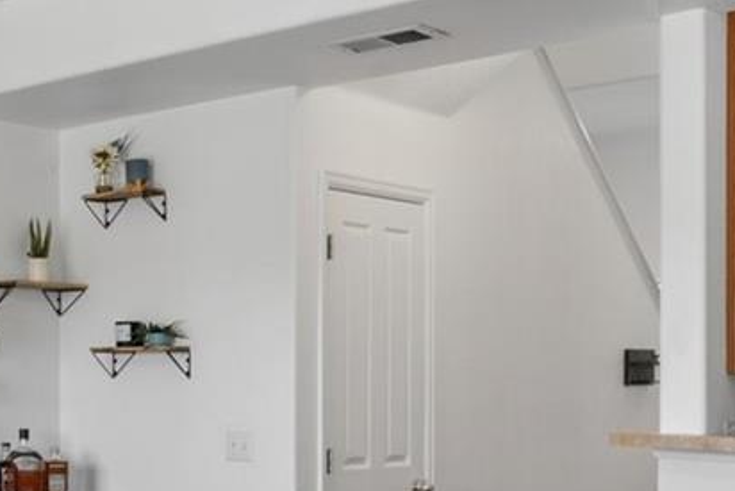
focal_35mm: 66
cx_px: -225
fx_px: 1348
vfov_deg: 20.4
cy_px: 407
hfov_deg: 26.0
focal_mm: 17
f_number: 8
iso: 100
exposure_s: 1
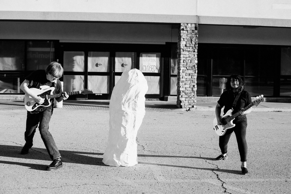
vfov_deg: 27.0
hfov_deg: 39.6
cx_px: 146
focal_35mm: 50
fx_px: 404
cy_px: 97
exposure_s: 1/800
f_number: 5.6
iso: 100
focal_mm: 50
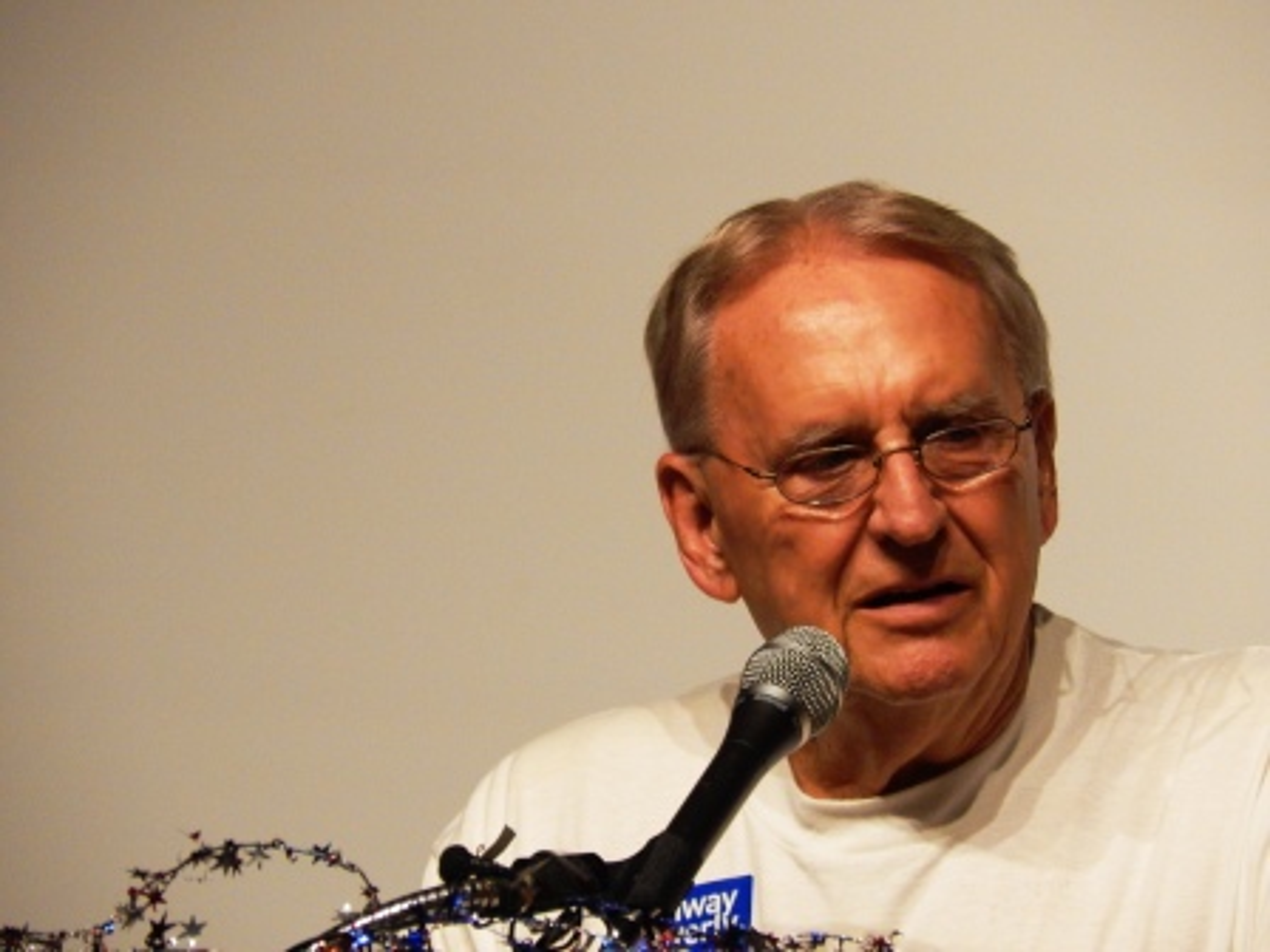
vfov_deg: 2.7
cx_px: 635
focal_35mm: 545
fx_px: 19995
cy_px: 476
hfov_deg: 3.6
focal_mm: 97.9
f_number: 5.8
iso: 800
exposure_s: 1/60
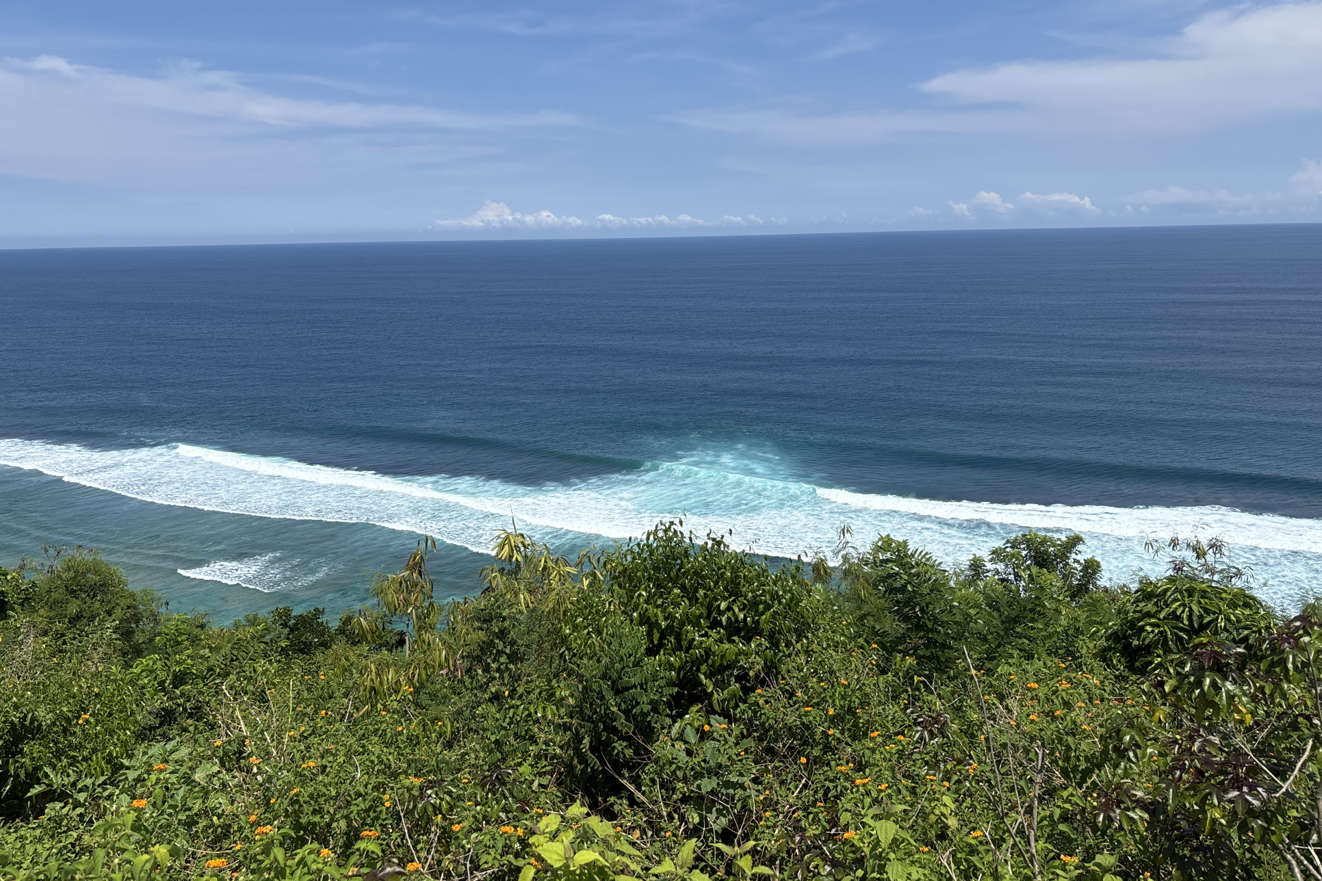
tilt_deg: -9.6
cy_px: 415
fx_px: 1028
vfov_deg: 46.4
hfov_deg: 65.5
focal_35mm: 28
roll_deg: +1.7
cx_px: 662
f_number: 1.6
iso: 50
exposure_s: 1/5348
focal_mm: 5.96
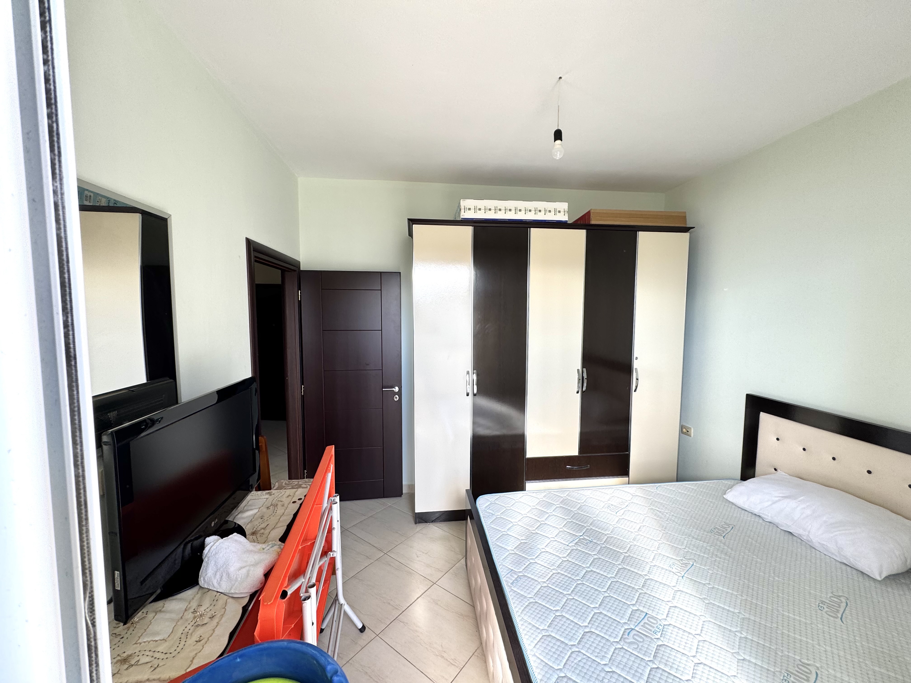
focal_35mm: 14
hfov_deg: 102.1
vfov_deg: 85.7
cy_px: 342
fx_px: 368
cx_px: 456
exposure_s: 1/99
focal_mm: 2.22
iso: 50
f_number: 2.2
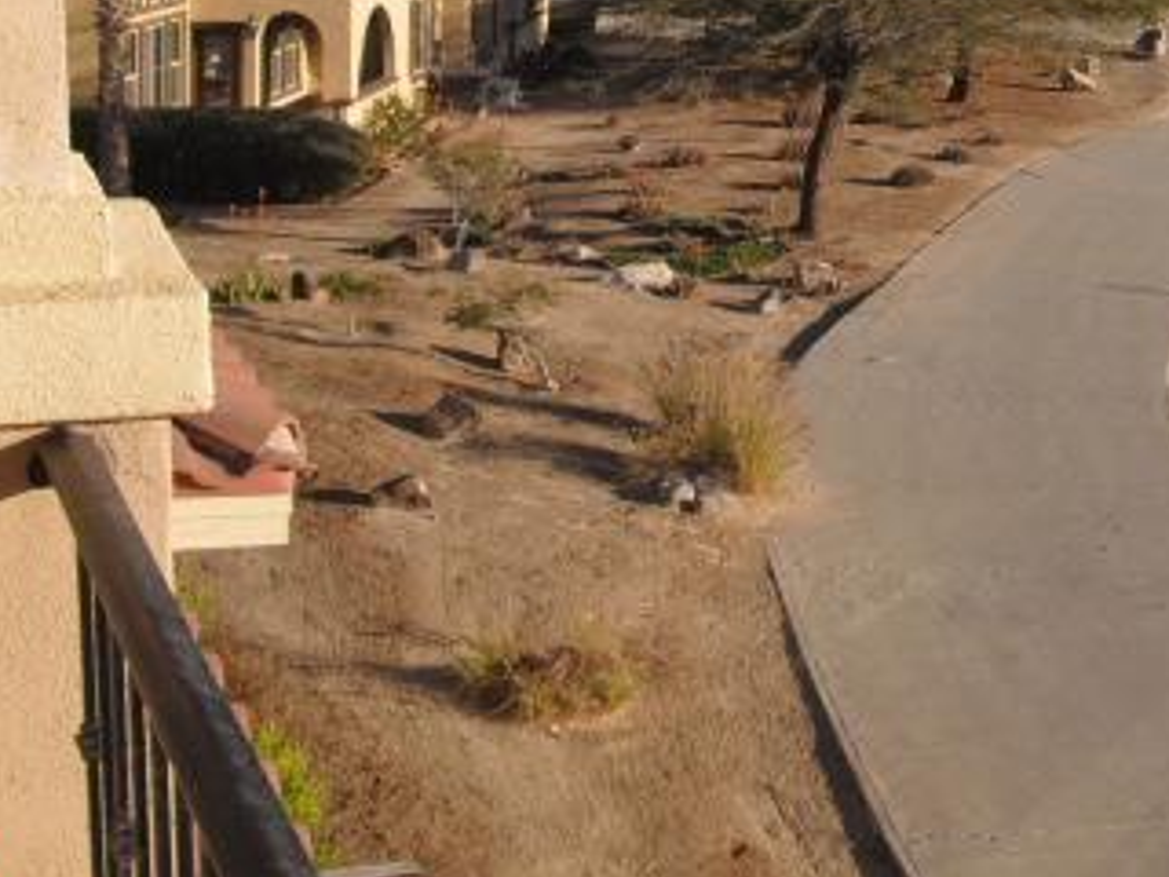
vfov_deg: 20.0
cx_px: 844
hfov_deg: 26.8
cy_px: 69
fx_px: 2431
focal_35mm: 72
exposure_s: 1/160
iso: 64
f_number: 7.8
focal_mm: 6.3
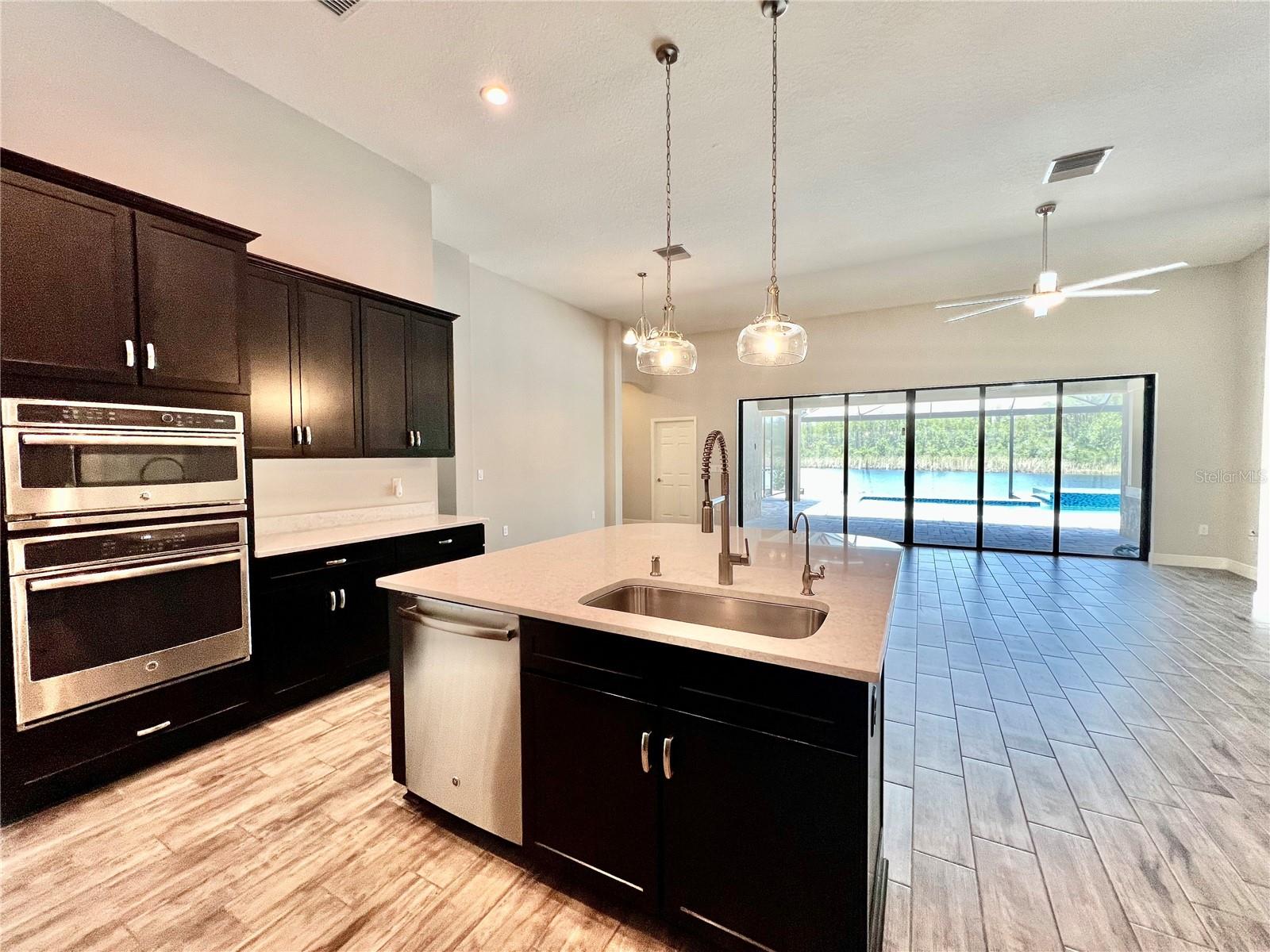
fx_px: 477
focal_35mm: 13
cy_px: 476
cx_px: 635
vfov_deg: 89.9
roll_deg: +0.3
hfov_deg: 106.2
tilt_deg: -2.5
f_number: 1.8
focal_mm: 1.57
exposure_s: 1/120
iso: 125
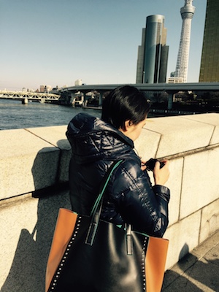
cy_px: 146
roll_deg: -2.5
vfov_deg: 61.7
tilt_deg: -10.1
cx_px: 110
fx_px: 245
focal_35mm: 29
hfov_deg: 48.2
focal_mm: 4.15
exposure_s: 1/2083
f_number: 2.2
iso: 32
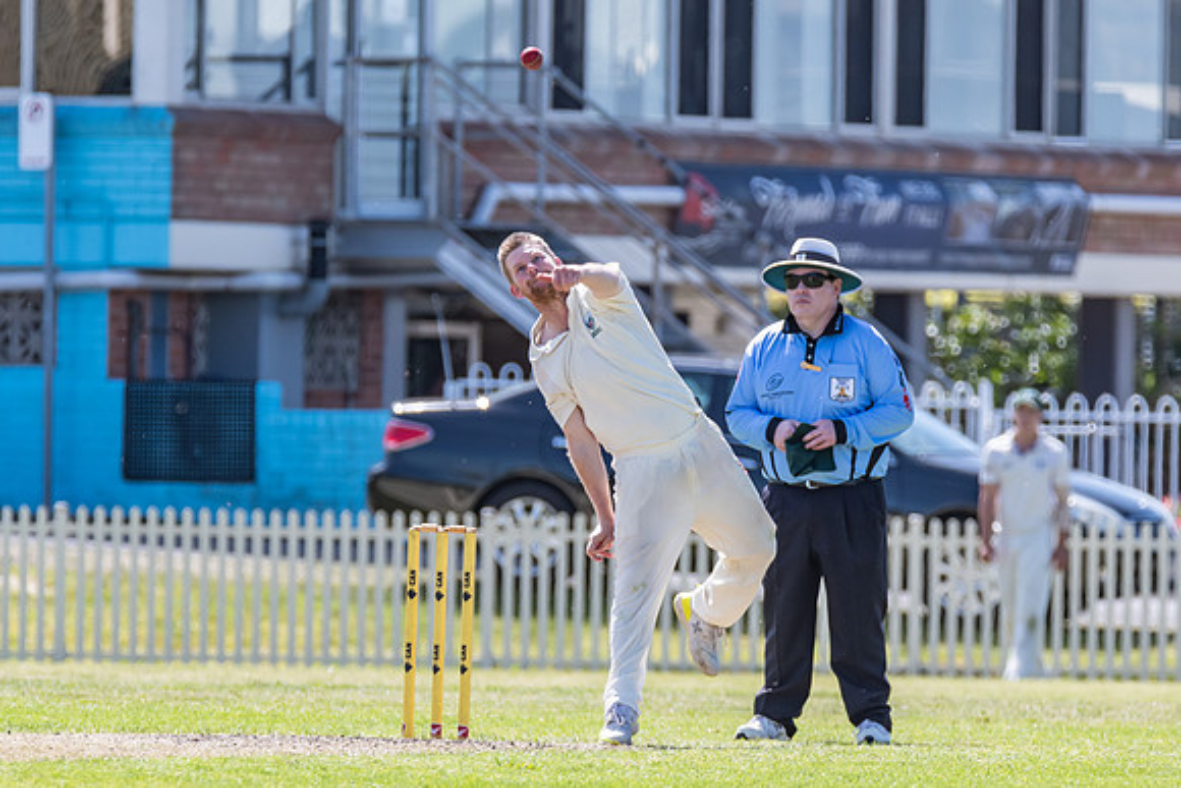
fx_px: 24531
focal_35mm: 748
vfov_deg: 1.8
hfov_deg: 2.8
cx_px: 528
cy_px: 436
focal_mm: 450
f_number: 7.1
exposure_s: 1/1000
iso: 500
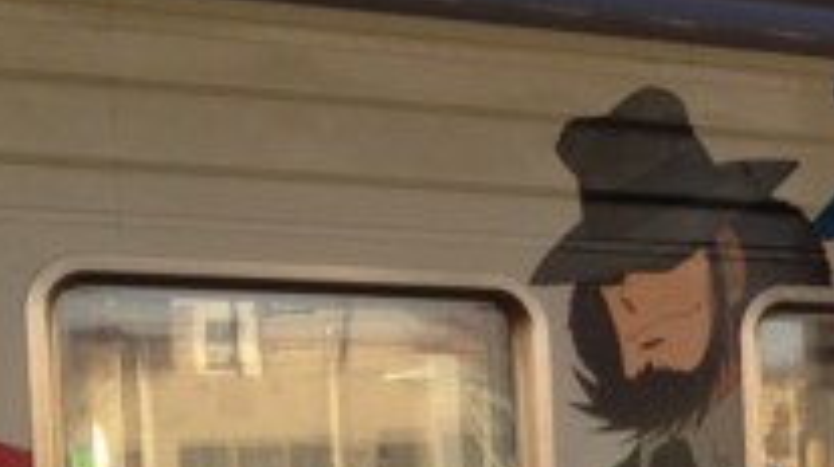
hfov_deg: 14.3
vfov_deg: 8.4
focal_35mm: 139
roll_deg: +0.6
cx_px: 1326
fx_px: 3071
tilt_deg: -7.5
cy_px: 769
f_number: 2.4
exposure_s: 1/199
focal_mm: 4.12
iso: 50
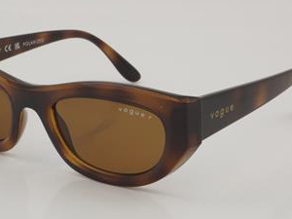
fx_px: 810
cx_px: 120
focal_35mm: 96
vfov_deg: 15.4
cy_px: 117
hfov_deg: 20.4
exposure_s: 1/3
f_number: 32
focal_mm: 50
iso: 100
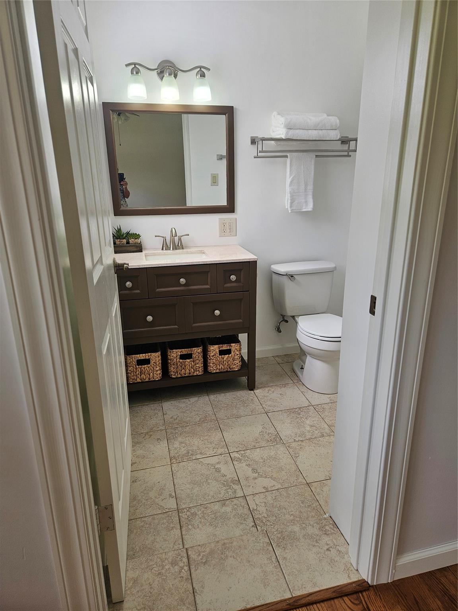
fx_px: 406
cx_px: 229
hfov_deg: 58.9
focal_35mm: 23
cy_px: 306
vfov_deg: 73.9
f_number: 1.8
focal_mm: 5.4
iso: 32
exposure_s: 1/120
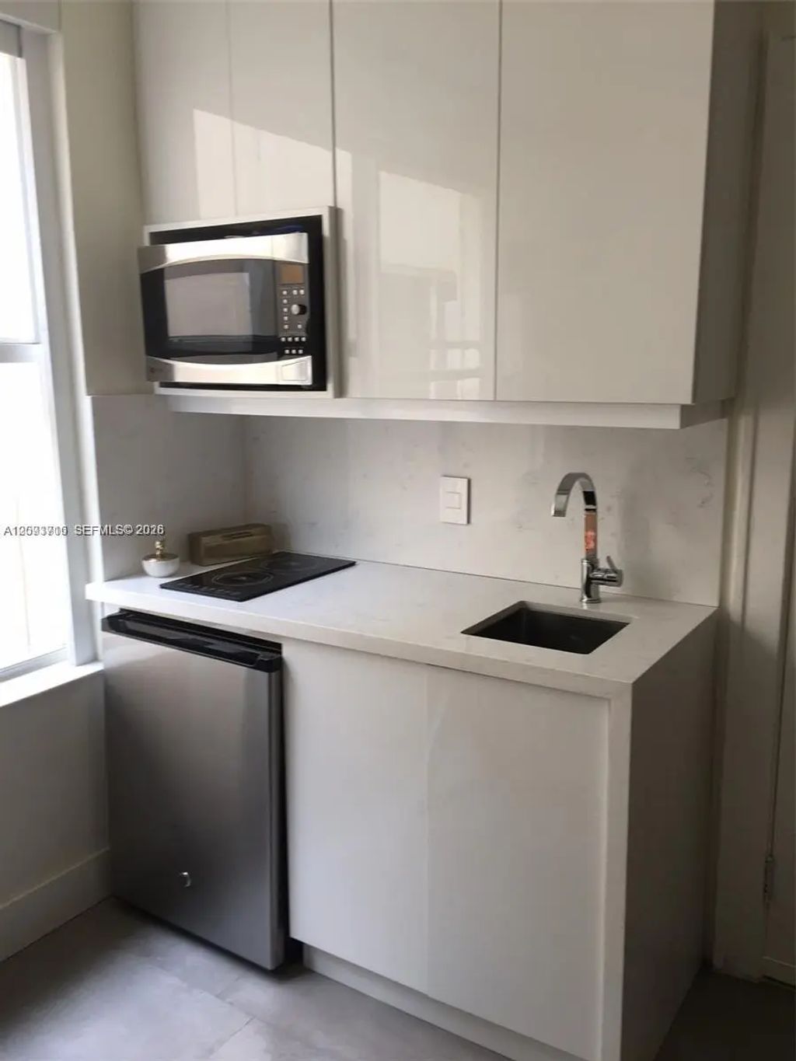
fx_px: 889
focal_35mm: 29
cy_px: 530
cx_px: 398
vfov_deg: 61.7
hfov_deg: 48.2
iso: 32
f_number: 2.2
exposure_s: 1/60
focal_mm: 4.15
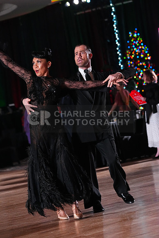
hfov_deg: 9.3
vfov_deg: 13.9
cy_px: 119
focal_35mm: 148
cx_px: 80
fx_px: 980
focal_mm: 148
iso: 8000
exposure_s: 1/400
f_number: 5
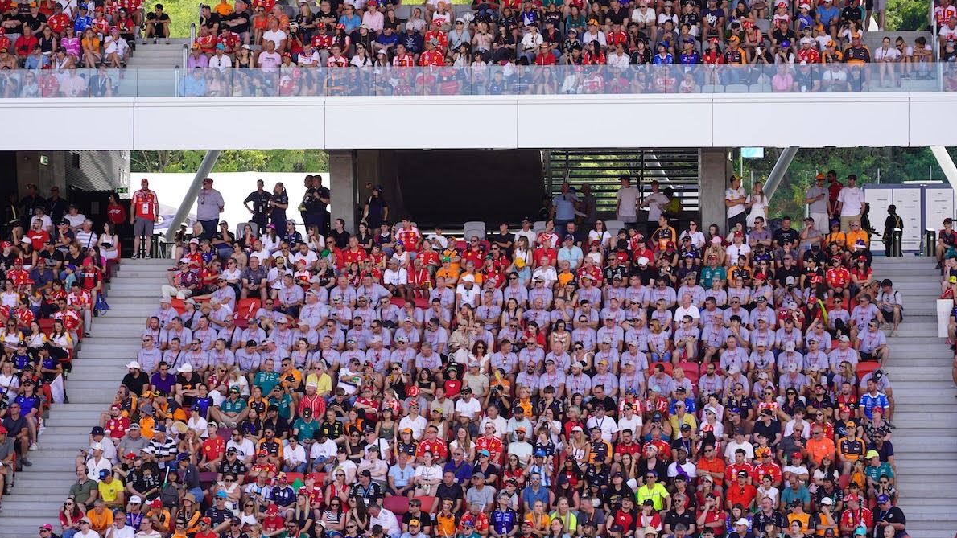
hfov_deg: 19.3
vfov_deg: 10.9
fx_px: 2817
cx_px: 475
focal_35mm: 111
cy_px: 292
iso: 100
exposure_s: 1/160
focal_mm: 105
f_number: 5
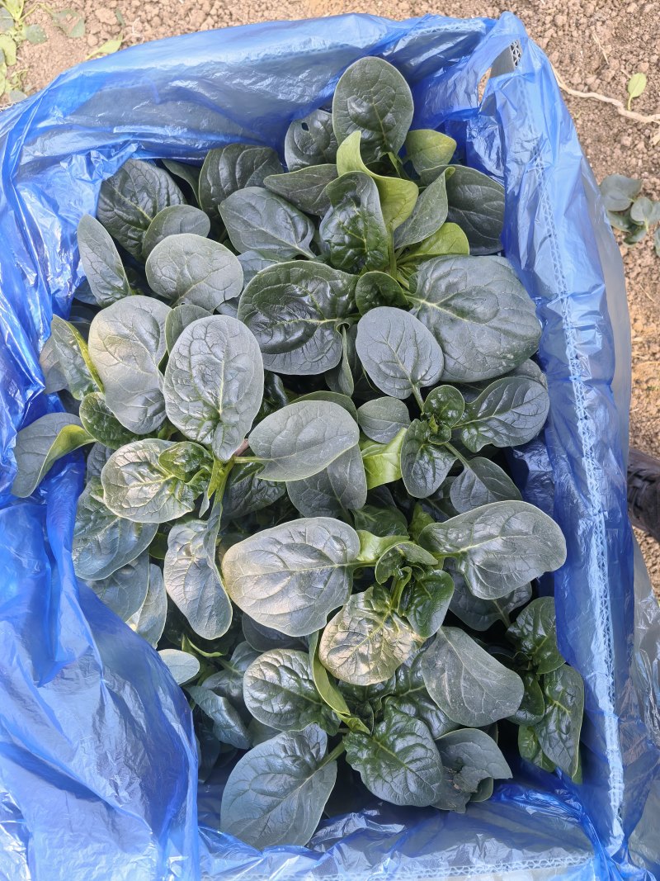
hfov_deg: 51.3
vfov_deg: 65.3
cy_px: 440
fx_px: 687
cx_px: 330
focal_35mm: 27
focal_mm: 5.52
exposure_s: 1/291
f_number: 1.9
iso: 50
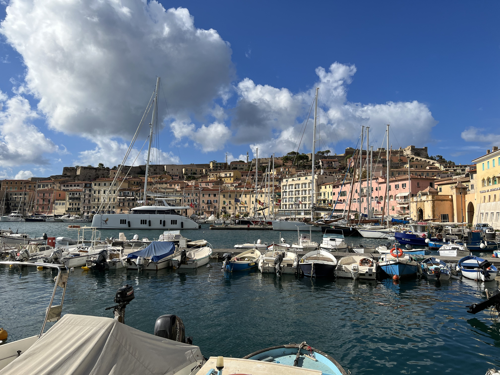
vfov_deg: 53.1
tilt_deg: +4.7
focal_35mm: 26
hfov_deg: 67.3
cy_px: 188
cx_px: 250
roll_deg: -0.4
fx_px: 376
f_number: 1.5
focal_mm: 5.7
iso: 50
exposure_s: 1/6993
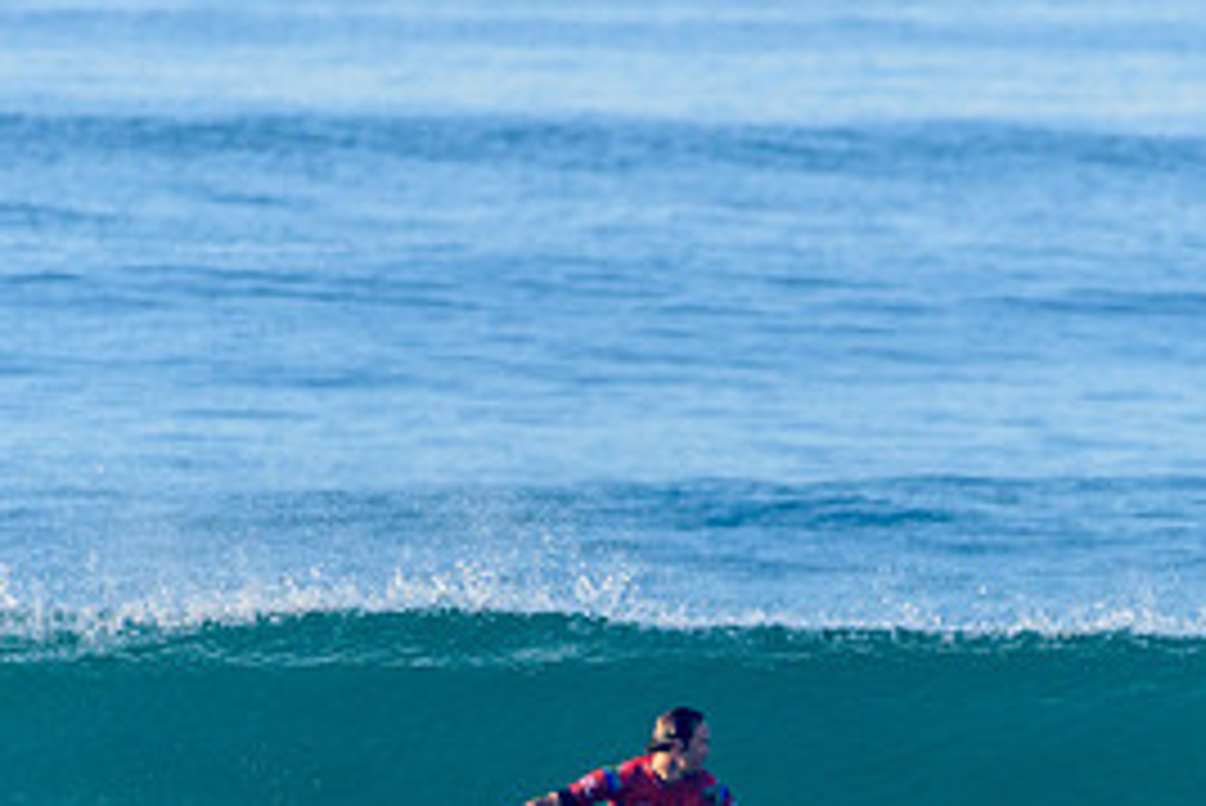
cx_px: 652
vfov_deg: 1.3
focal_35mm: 1084
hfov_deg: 1.9
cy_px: 858
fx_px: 36332
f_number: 5.6
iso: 560
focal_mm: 500
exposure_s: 1/2000
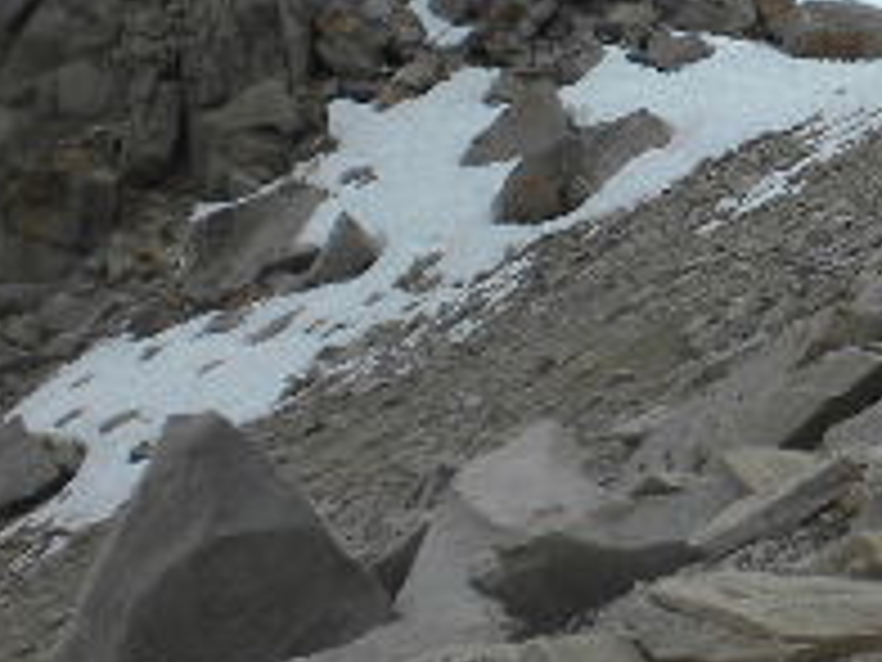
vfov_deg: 10.1
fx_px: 3745
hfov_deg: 13.0
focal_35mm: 147
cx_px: 1130
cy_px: 88
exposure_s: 1/167
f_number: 10
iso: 64
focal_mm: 6.6
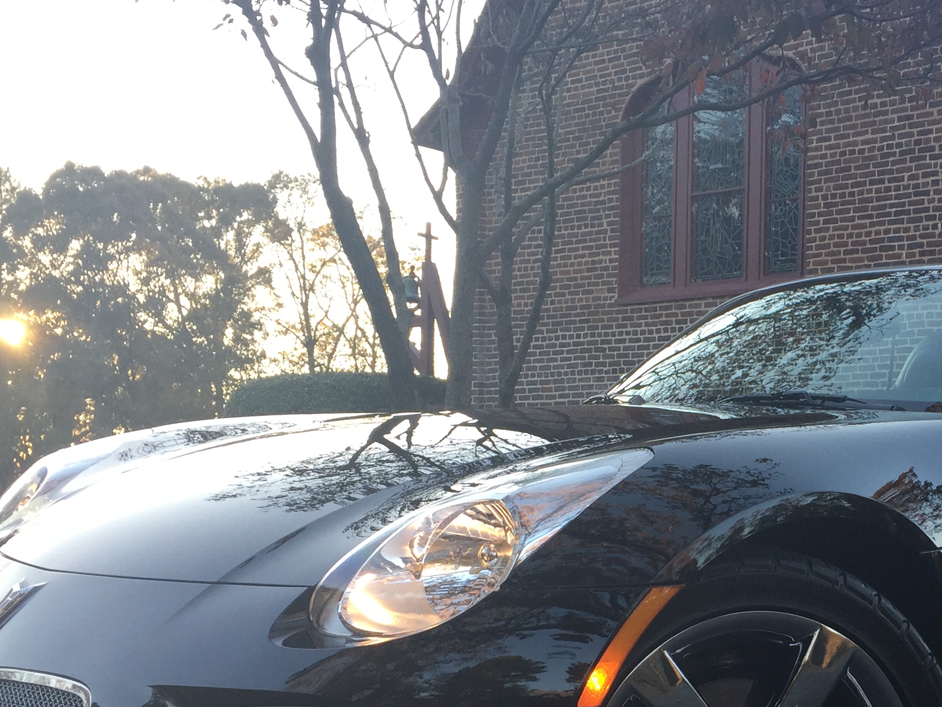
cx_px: 829
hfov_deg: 32.8
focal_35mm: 56
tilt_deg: -0.6
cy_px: 552
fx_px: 1524
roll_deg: -0.6
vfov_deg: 25.7
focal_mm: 4.15
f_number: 2.2
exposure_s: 1/120
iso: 32
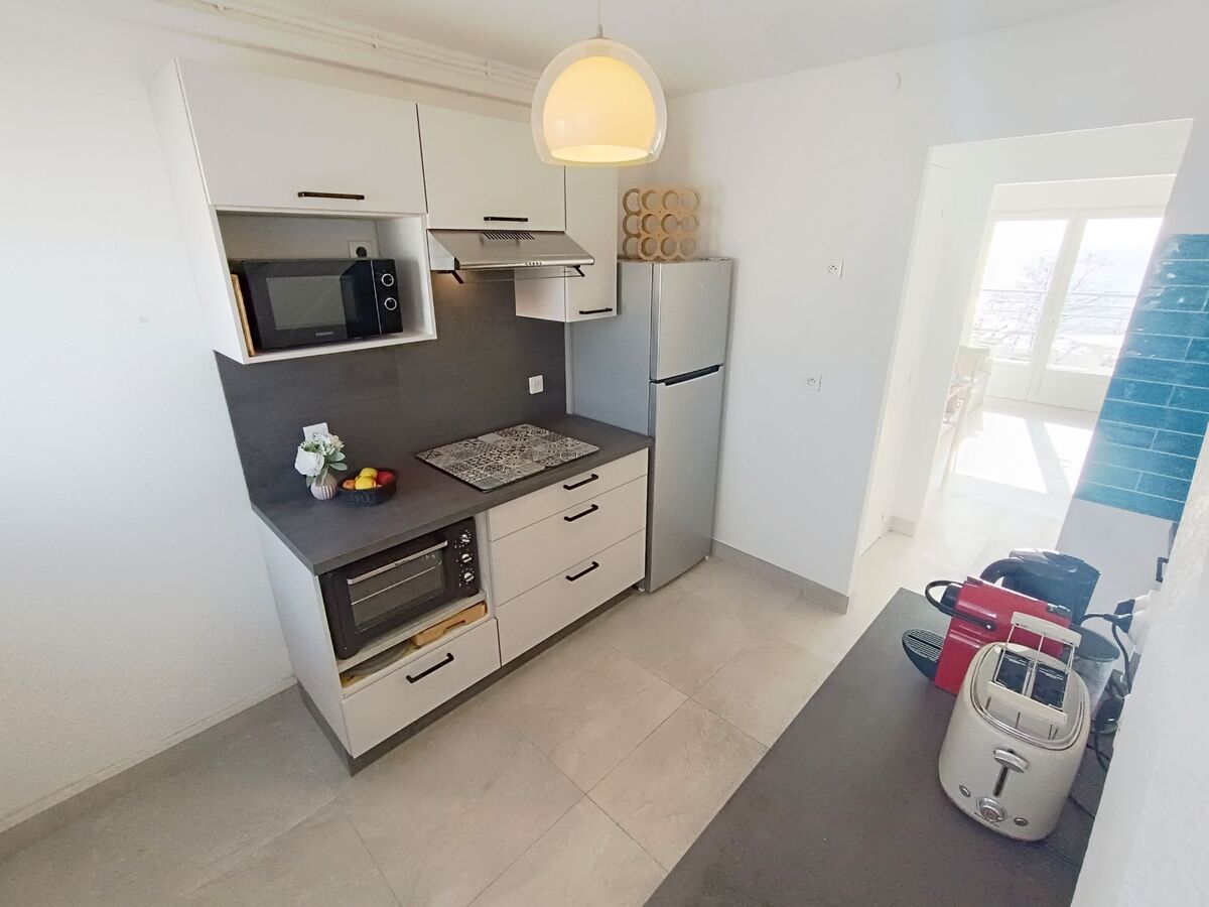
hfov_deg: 94.5
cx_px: 604
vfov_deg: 78.1
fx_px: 559
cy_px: 454
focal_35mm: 16
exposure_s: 1/100
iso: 111
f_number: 2.2
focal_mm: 1.66
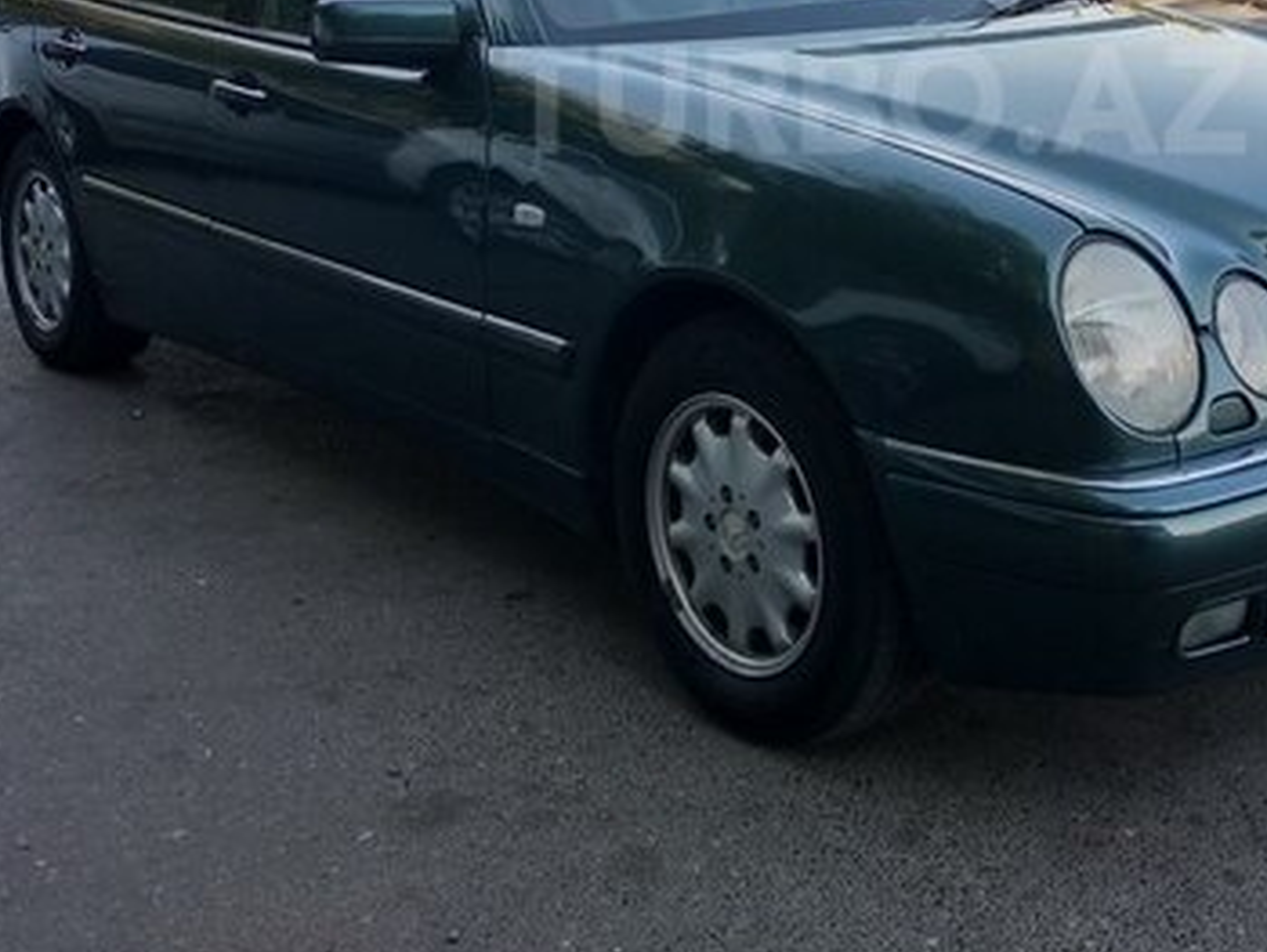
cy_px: 100
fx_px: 1795
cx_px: 876
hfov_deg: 38.3
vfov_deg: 28.6
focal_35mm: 49
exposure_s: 1/383
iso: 100
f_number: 2.2
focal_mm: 3.81
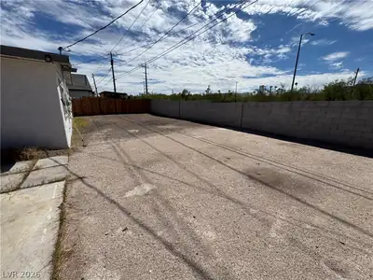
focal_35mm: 14
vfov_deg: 85.7
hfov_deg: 102.1
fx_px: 151
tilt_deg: -12.5
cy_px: 140
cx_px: 186
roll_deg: -0.4
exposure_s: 1/4367
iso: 50
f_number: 2.2
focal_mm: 2.22
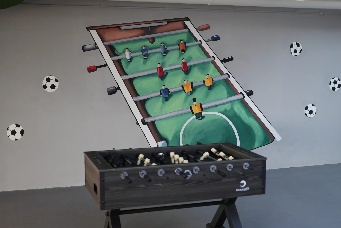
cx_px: 176
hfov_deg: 38.2
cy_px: 116
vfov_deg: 26.0
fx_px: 493
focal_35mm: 52
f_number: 2
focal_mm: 50
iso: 1250
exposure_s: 1/160
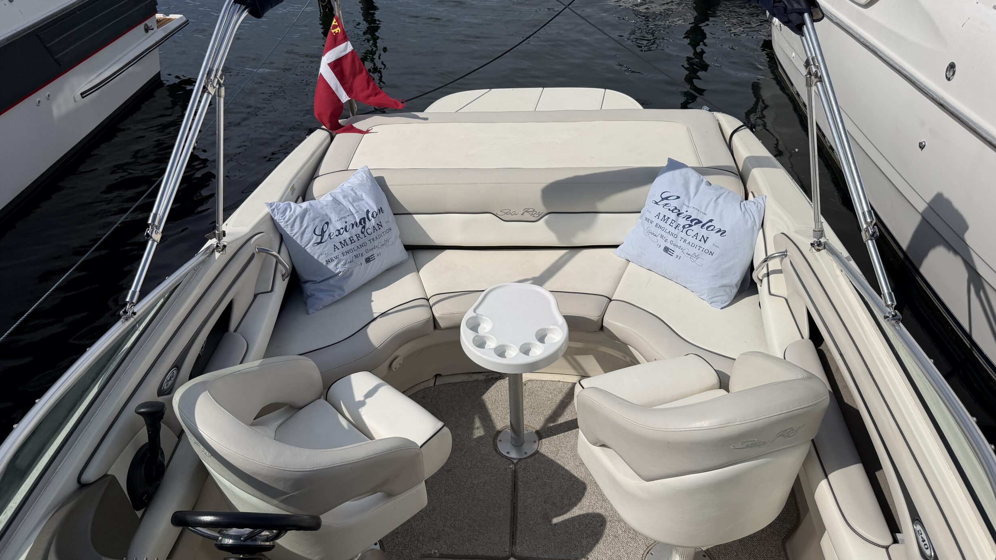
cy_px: 265
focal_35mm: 27
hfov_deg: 69.9
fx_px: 713
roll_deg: +4.3
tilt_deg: -34.9
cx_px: 506
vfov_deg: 42.9
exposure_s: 1/14286
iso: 80
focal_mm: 6.76
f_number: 1.78
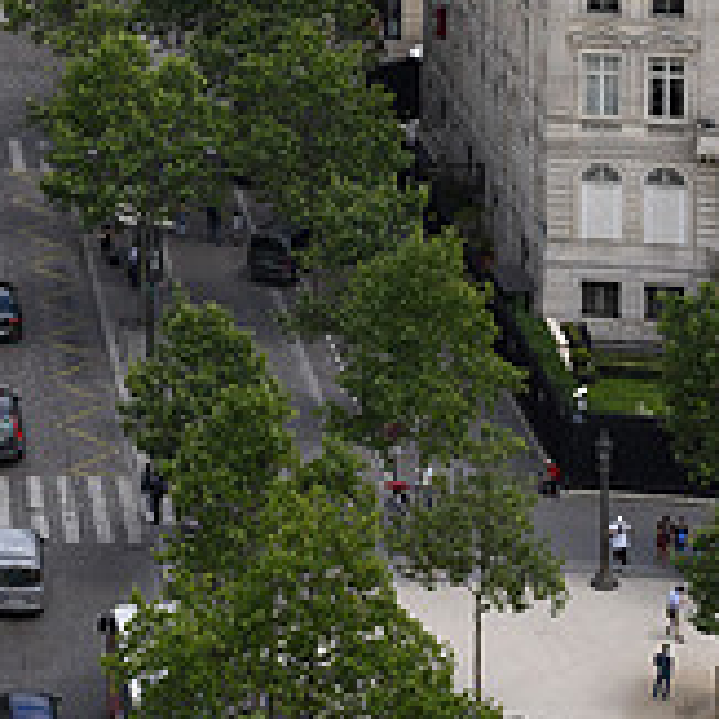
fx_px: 3407
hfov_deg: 11.8
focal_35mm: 145
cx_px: -90
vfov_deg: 11.4
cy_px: -450
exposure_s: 1/160
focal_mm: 48
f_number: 13
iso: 200
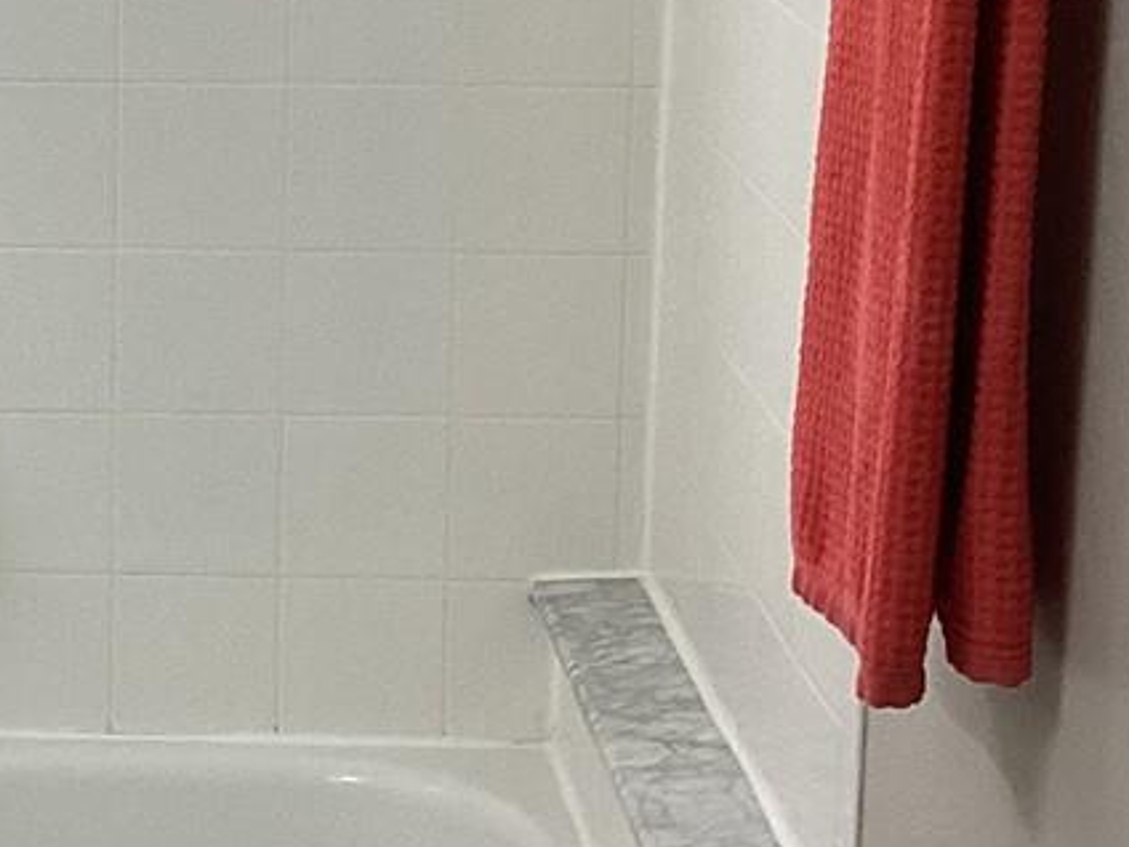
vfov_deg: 12.6
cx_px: -154
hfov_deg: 16.3
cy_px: 109
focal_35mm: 117
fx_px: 3816
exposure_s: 1/120
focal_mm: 3.3
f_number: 2.4
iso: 100
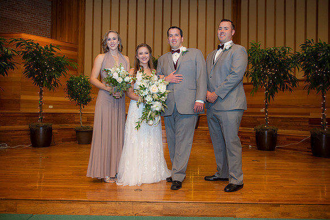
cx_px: 165
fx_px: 284
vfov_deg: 42.3
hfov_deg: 60.3
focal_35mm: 31
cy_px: 110
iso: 800
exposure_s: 1/160
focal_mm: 31
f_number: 3.5
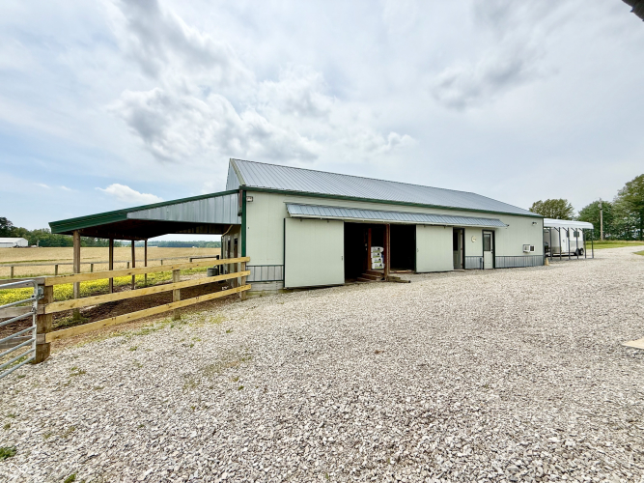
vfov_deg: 85.7
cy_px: 242
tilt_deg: +3.0
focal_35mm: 14
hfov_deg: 102.1
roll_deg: -0.2
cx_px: 322
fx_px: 260
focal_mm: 2.22
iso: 50
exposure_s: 1/3289
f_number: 2.2
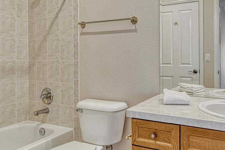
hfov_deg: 65.3
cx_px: 153
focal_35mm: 27
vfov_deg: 47.7
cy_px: 62
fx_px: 169
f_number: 8
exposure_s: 1/13
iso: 400
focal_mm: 14
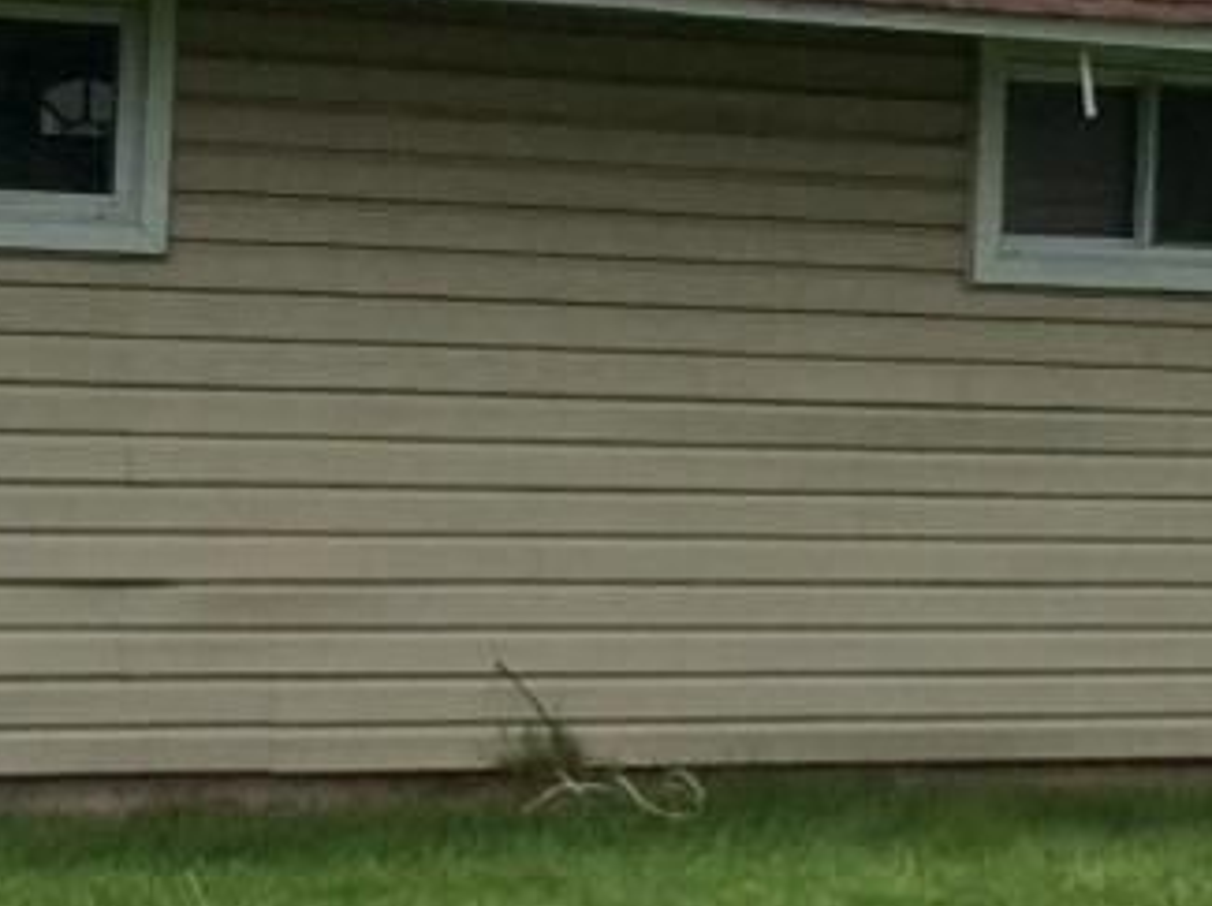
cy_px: 145
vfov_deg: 10.4
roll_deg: -3.3
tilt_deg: +1.6
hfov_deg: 13.9
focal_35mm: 142
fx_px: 4966
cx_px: 746
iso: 32
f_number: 2.4
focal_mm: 3.3
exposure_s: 1/2119
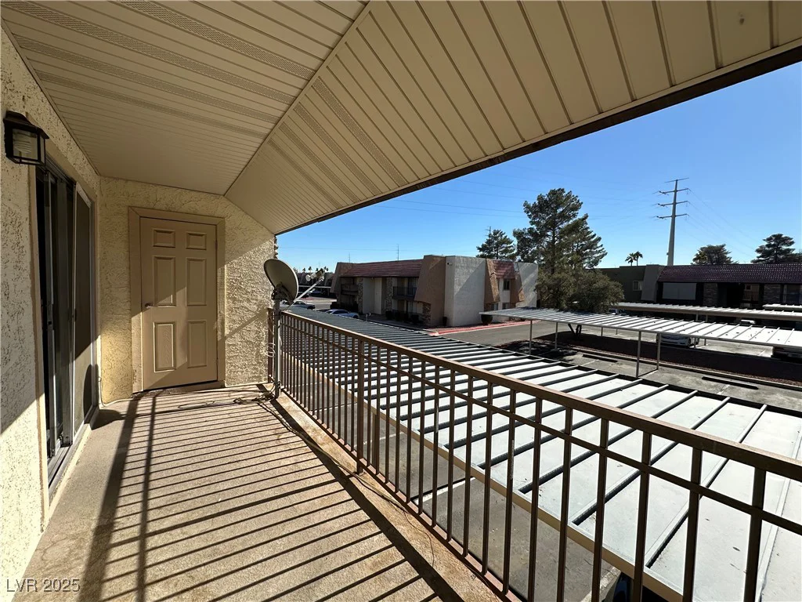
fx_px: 324
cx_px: 401
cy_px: 301
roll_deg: -1.6
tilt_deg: -3.0
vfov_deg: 85.7
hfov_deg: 102.1
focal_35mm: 14
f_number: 2.2
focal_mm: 2.22
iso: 50
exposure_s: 1/1916
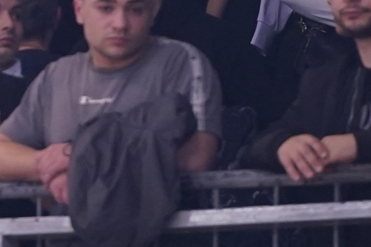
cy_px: -316
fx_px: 13643
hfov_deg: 1.6
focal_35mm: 1324
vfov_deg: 1.0
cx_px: -398
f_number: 2.8
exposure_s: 1/320
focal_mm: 182
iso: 1600
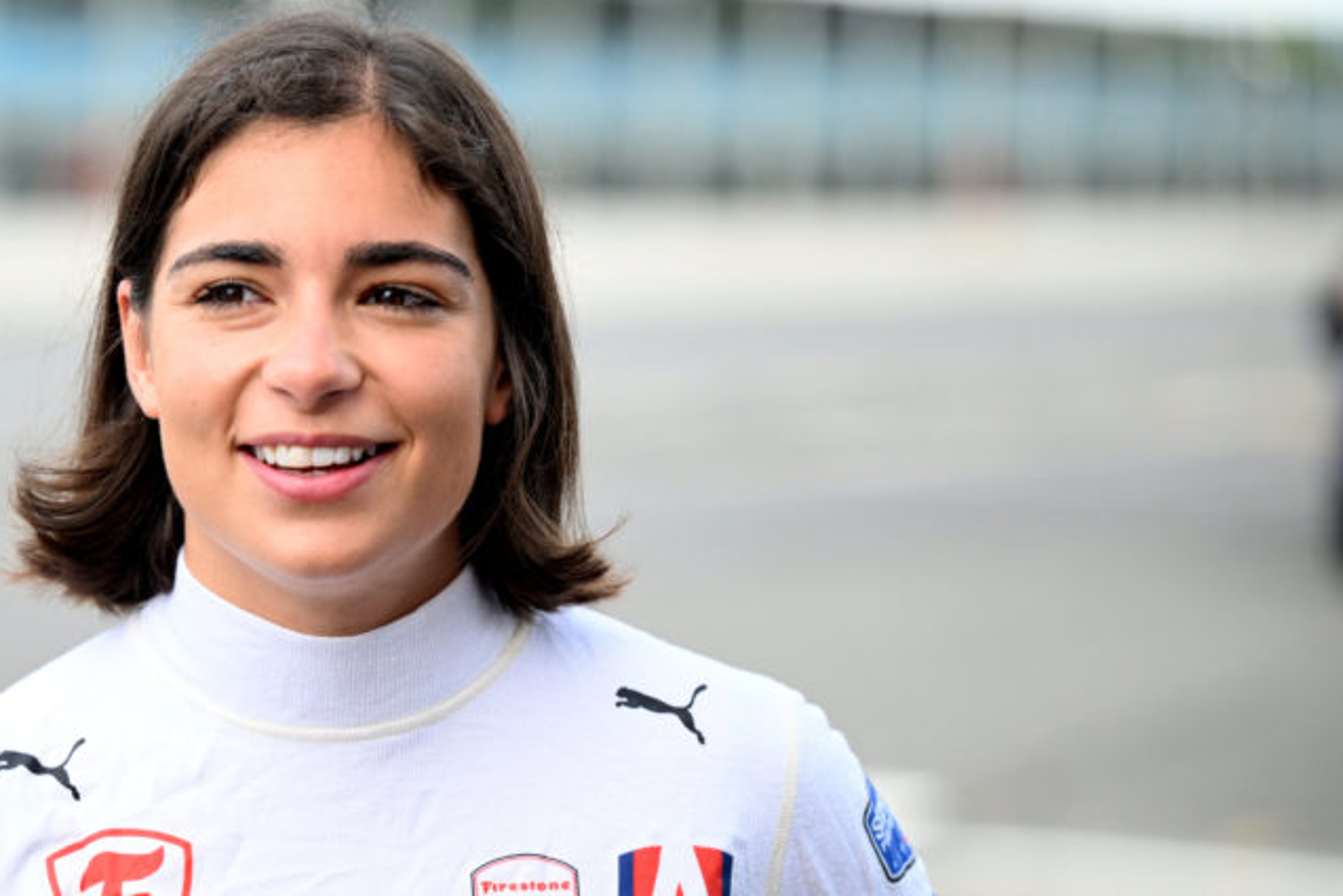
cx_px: 274
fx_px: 6903
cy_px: 570
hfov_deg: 11.1
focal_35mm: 185
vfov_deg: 7.4
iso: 1250
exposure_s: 1/4000
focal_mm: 115
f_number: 2.8
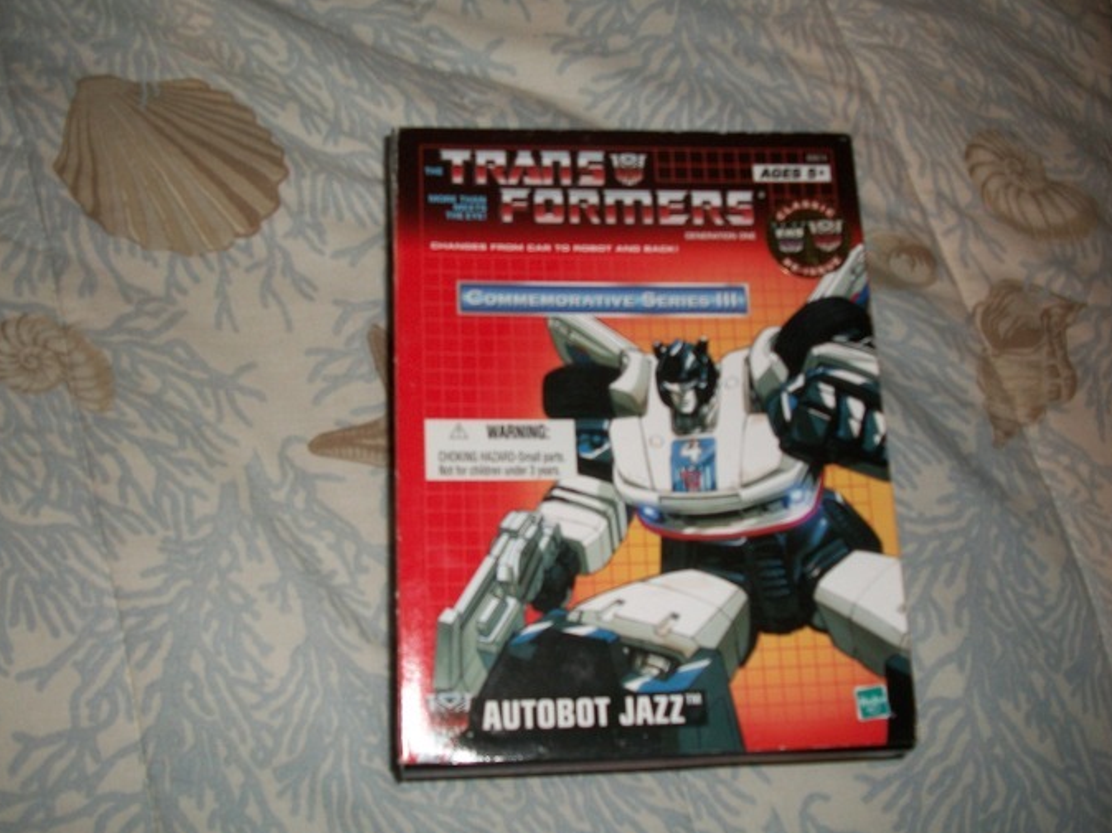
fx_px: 1220
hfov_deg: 49.0
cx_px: 516
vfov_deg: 37.7
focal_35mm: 38
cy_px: 429
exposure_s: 1/30
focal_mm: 5.7
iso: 80
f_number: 2.9
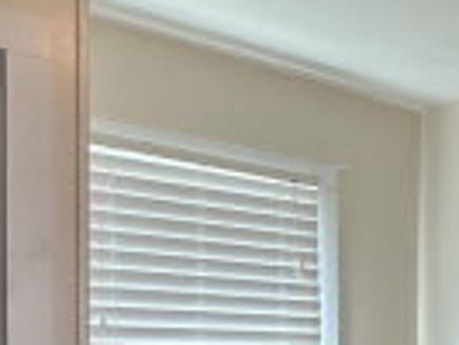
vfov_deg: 19.9
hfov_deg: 24.9
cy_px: 397
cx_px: 557
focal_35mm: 70
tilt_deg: +0.3
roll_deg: -0.1
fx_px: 929
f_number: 2.2
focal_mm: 2.22
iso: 80
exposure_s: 1/120
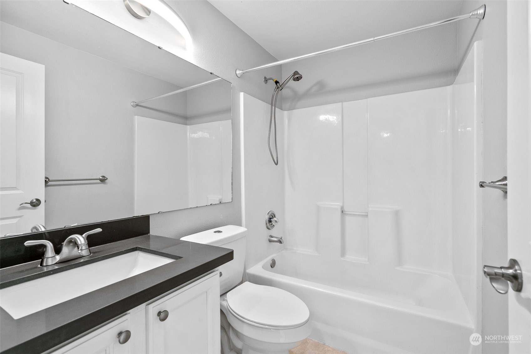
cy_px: 177
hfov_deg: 96.7
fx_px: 236
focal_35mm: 16
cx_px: 266
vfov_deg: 73.8
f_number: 8
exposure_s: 1/3
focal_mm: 16
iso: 500
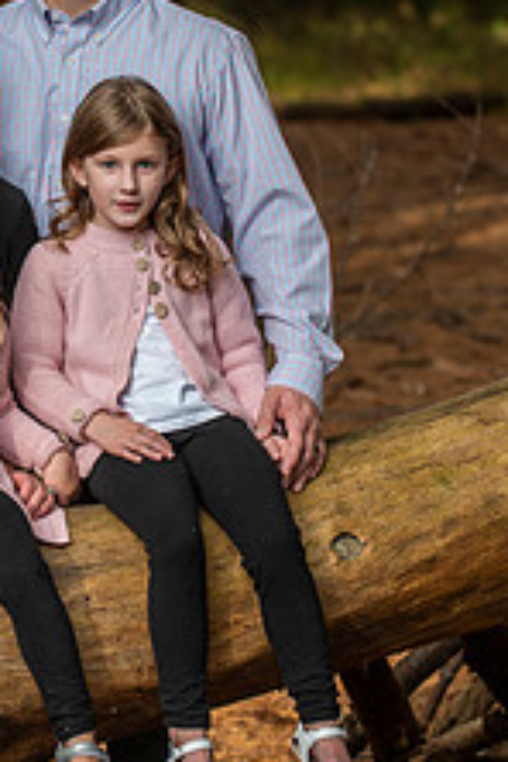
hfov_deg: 6.1
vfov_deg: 9.2
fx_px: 4720
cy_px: 206
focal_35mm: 223
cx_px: 14
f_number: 4.5
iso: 250
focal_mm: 110
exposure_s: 1/160
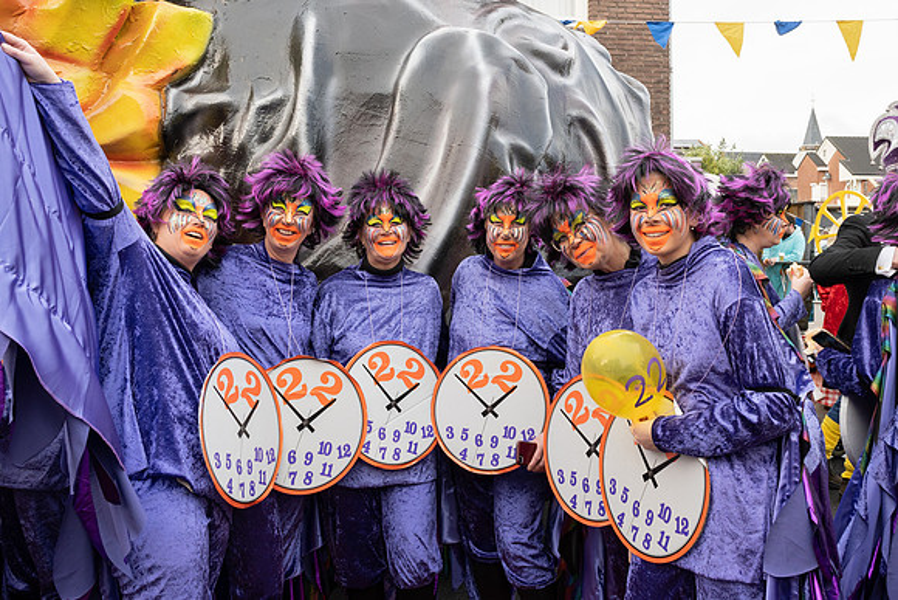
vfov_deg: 38.3
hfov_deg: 54.8
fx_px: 861
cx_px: 517
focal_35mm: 35
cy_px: 255
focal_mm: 20
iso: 400
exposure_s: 1/320
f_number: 7.1
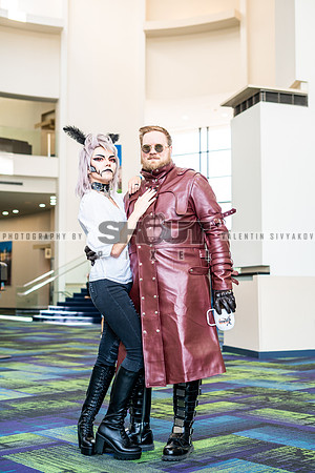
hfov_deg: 27.0
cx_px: 158
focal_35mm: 50
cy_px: 236
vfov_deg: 39.6
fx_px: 656
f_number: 3.2
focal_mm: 50
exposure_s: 1/250
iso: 400
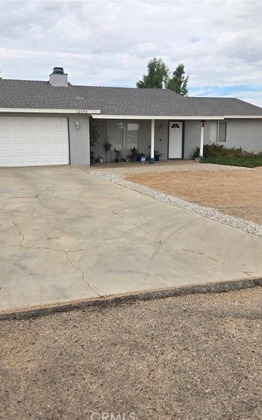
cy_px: 212
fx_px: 377
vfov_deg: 58.1
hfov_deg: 38.2
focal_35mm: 33
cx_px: 112
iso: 25
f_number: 1.8
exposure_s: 1/1465
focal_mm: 5.4
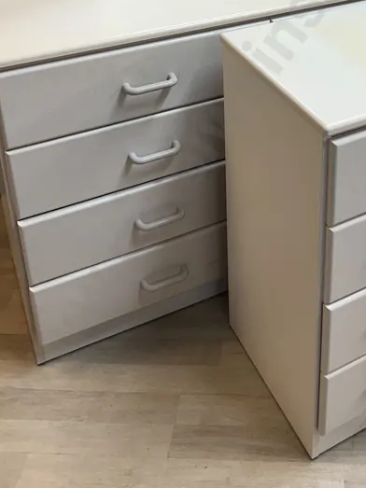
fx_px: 663
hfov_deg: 30.1
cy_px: 20
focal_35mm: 47
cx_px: 299
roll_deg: -1.1
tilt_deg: -23.0
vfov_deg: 37.0
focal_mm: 6.86
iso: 100
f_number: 1.78
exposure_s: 1/100
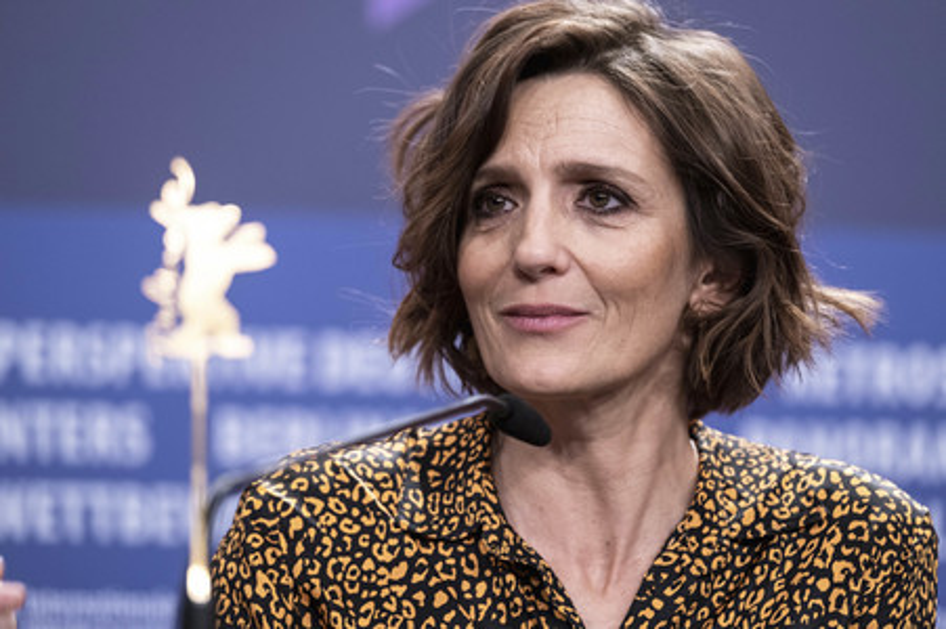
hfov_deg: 9.8
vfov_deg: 6.5
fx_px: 5514
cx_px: 473
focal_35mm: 210
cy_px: 314
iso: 1250
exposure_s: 1/170
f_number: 3.2
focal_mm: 140
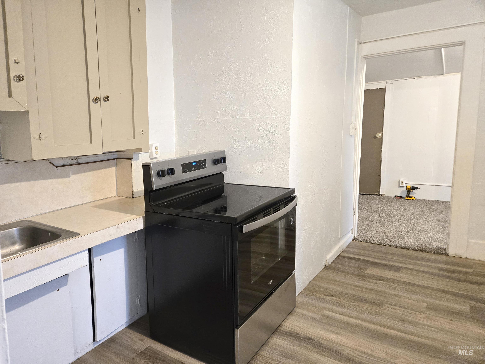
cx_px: 242
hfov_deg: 73.9
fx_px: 322
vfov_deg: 58.9
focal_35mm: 23
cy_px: 182
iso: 640
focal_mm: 5.4
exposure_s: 1/120
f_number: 1.8
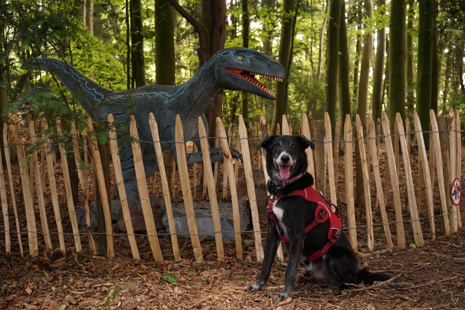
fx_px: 568
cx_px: 232
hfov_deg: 44.5
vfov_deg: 30.5
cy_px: 162
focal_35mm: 44
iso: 1250
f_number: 5
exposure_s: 1/15
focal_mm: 42
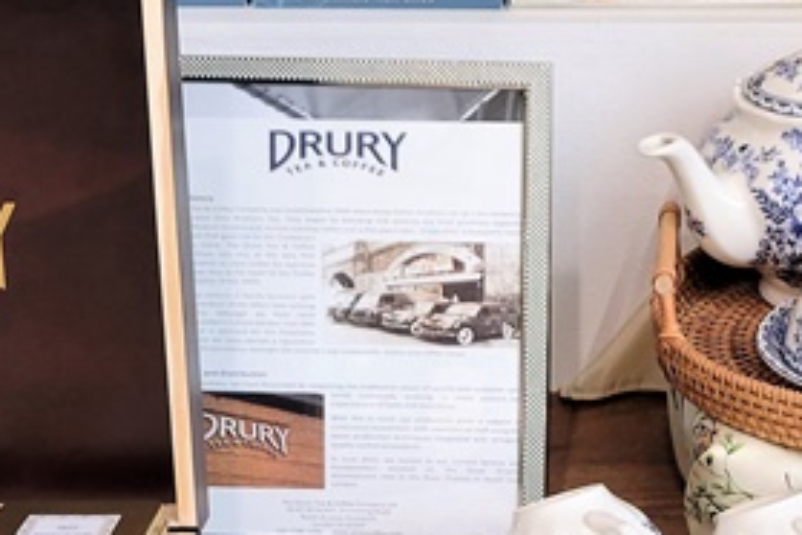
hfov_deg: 20.6
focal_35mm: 97
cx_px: 722
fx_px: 2161
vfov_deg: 14.1
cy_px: 201
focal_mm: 5.4
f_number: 1.8
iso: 200
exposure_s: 1/100
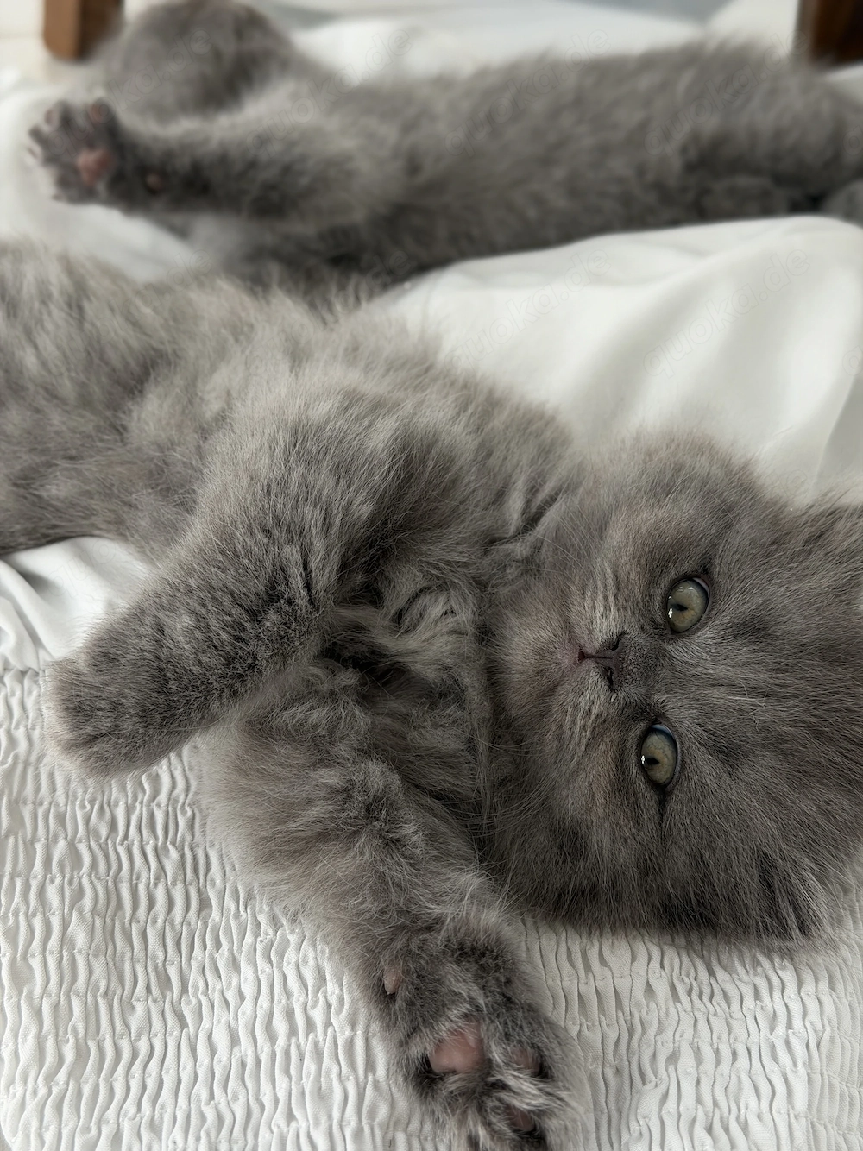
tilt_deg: -36.8
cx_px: 432
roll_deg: -0.7
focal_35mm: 48
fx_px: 1596
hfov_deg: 30.3
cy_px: 576
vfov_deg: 39.7
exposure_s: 1/121
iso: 64
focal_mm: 6.76
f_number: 1.78
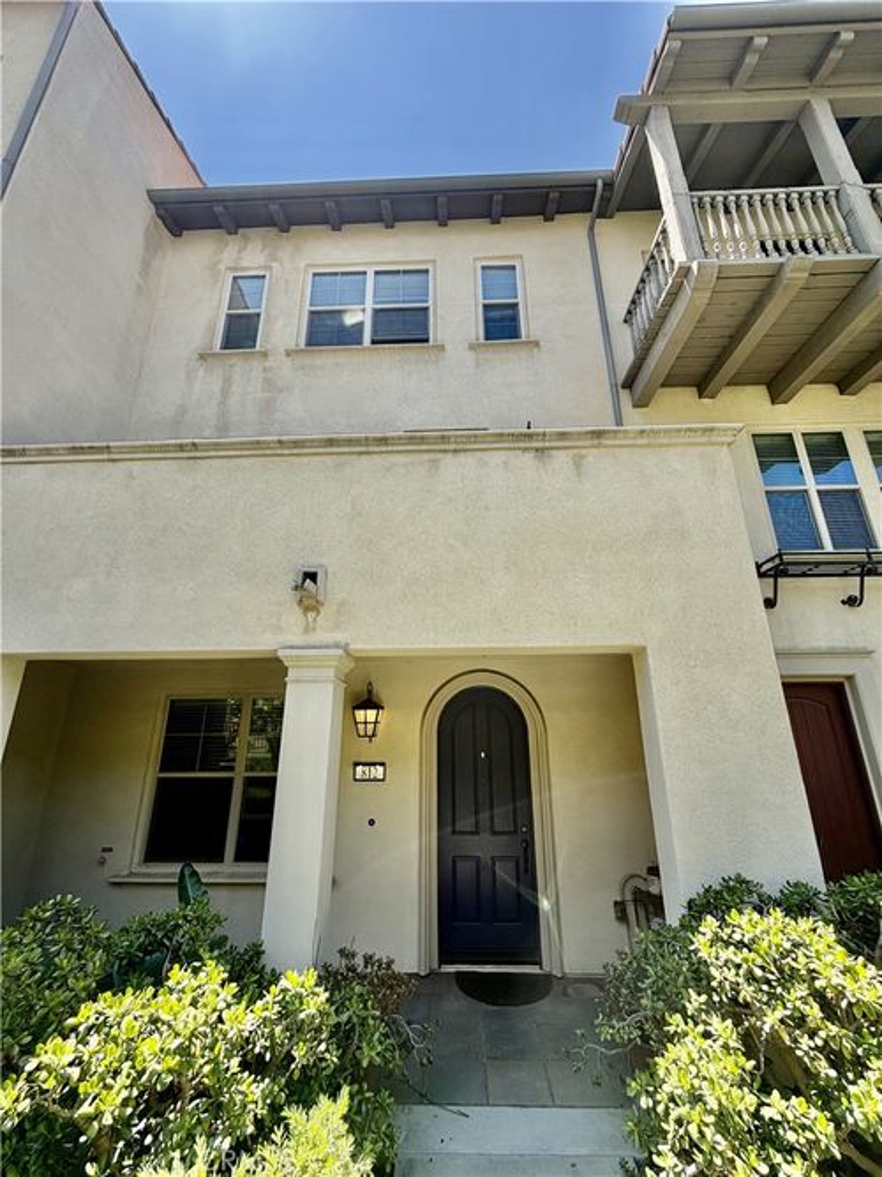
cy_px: 588
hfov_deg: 85.7
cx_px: 441
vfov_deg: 102.1
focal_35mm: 14
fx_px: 476
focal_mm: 2.22
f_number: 2.2
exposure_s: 1/502
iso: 40
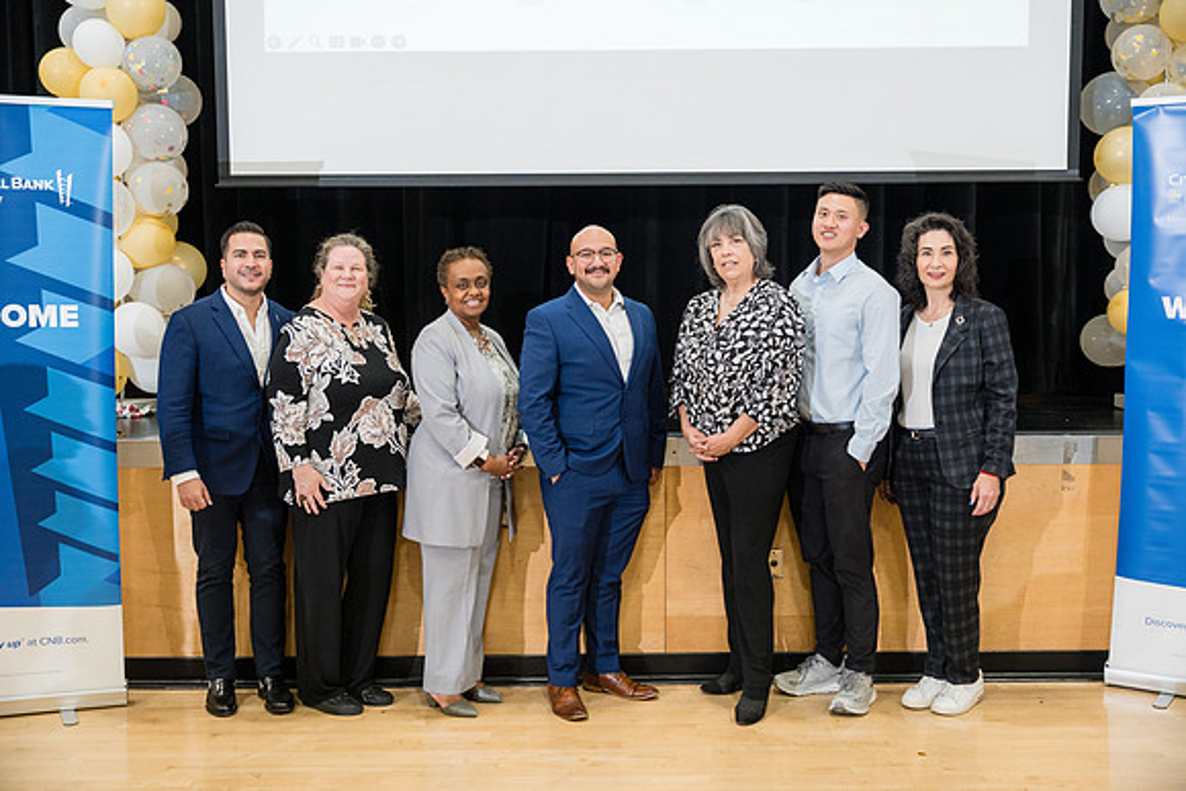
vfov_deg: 34.5
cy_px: 396
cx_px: 593
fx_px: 1275
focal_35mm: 39
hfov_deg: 49.9
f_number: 2.8
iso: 1600
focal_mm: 38.7
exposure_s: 1/250
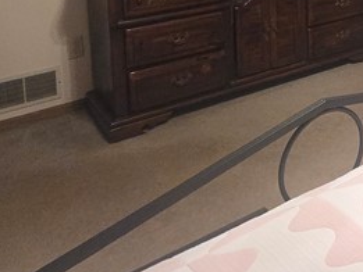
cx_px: 399
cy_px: -79
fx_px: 535
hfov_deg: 32.9
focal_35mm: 51
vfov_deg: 24.9
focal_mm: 1.7
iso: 800
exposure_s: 1/60
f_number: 2.2
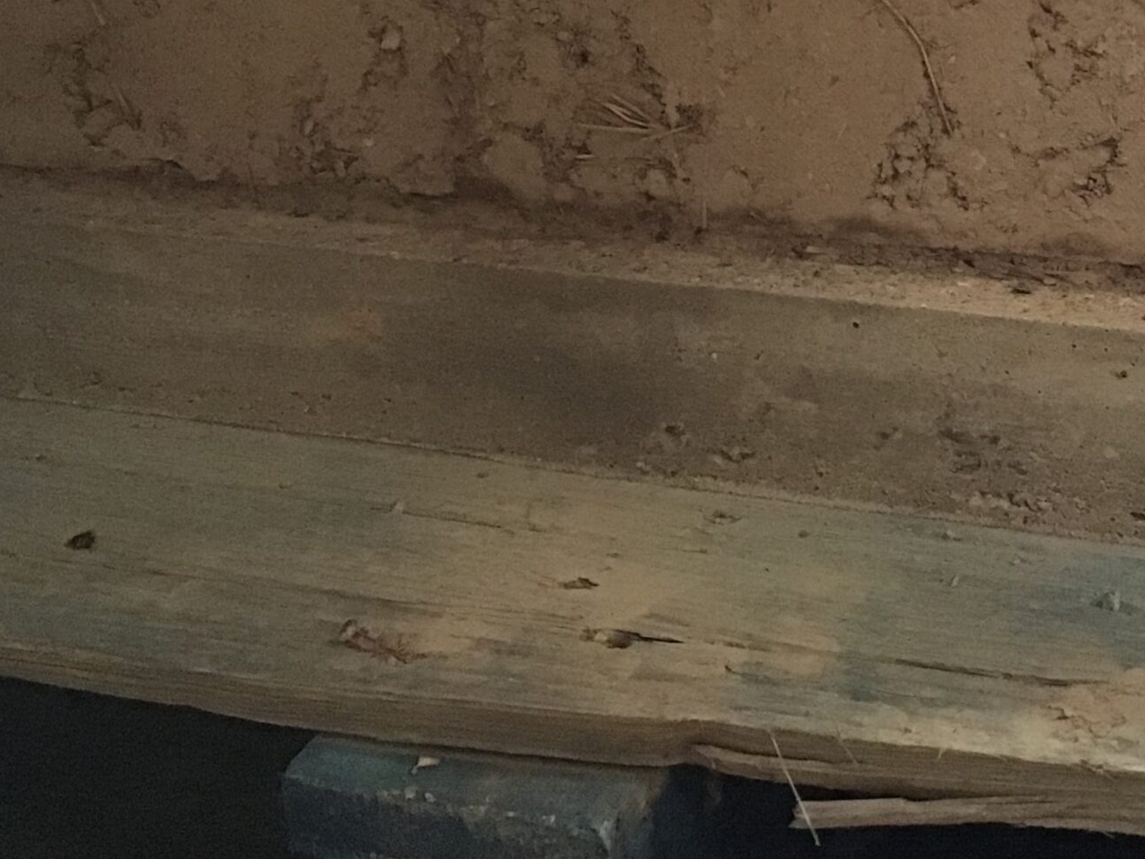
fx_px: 2018
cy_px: 137
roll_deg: +1.5
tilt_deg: -16.4
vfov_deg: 23.6
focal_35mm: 61
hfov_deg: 31.4
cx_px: 783
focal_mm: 3.3
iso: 500
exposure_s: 1/17
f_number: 2.4
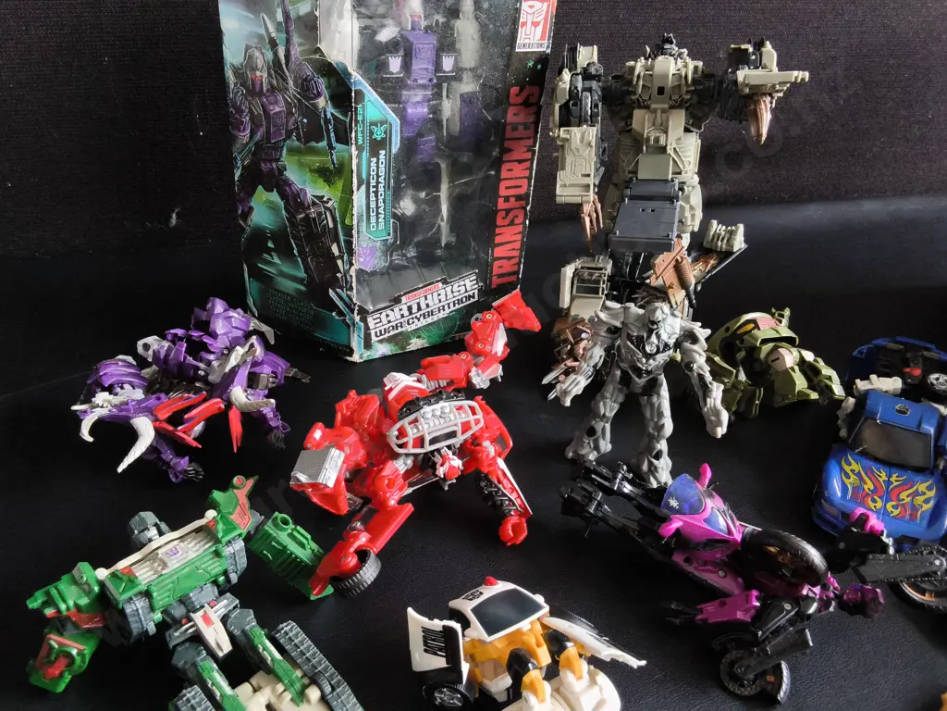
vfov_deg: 51.4
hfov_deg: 65.3
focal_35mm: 27
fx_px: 739
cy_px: 356
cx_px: 474
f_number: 2
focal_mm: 2.87
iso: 200
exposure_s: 1/100
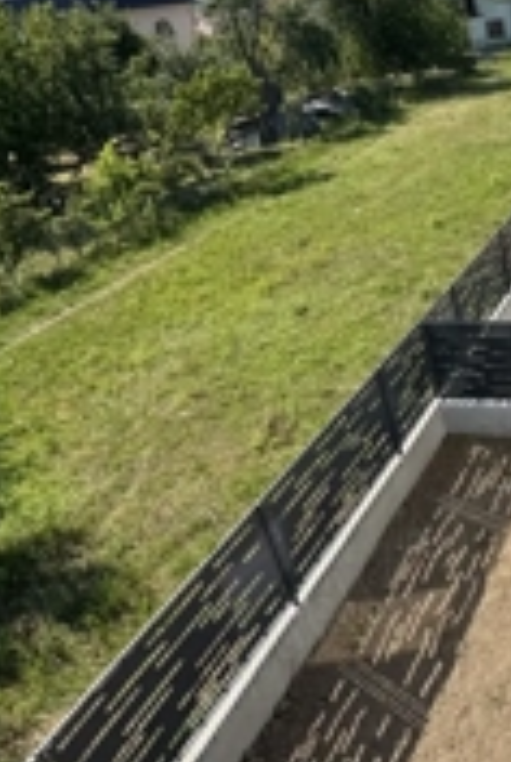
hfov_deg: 35.9
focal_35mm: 33
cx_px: 520
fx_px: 700
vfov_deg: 56.9
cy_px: 320
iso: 40
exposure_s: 1/993
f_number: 2.2
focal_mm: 2.22
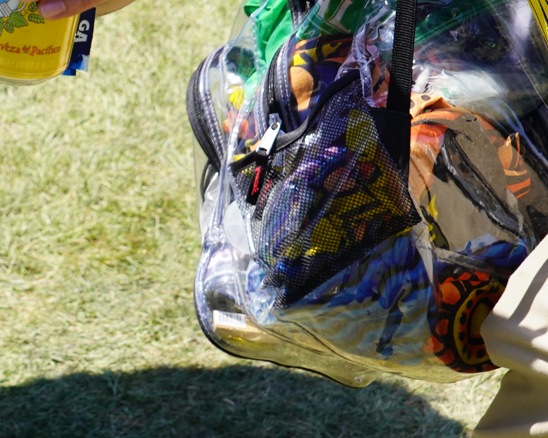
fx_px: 2709
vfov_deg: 9.2
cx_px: -82
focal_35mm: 167
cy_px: 26
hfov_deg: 11.4
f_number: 9
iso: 100
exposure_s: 1/125
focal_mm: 45
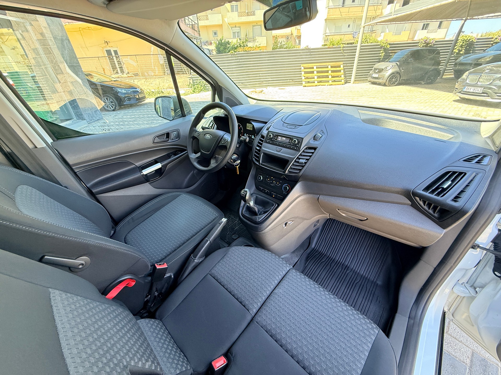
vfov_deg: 85.7
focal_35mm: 14
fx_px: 203
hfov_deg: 102.1
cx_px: 250
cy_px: 188
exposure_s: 1/99
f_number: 2.2
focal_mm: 2.22
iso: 200
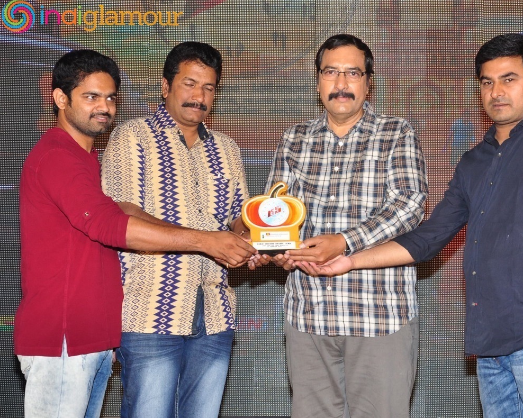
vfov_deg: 18.7
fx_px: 1269
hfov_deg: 23.2
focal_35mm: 82
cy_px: 208
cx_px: 317
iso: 400
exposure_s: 1/125
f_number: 6.3
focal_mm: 48
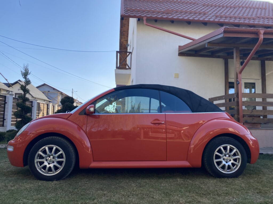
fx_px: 205
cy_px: 102
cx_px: 136
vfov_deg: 53.1
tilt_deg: +4.4
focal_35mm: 26
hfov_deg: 67.3
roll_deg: -0.8
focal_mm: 4.25
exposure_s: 1/1484
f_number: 1.8
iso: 32
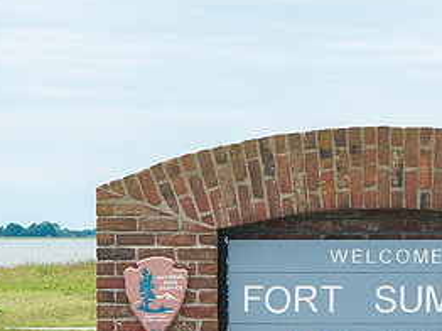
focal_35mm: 275
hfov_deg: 7.2
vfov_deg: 5.4
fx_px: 3508
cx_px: 283
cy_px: 288
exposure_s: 1/1000
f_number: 10
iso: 800
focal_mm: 70
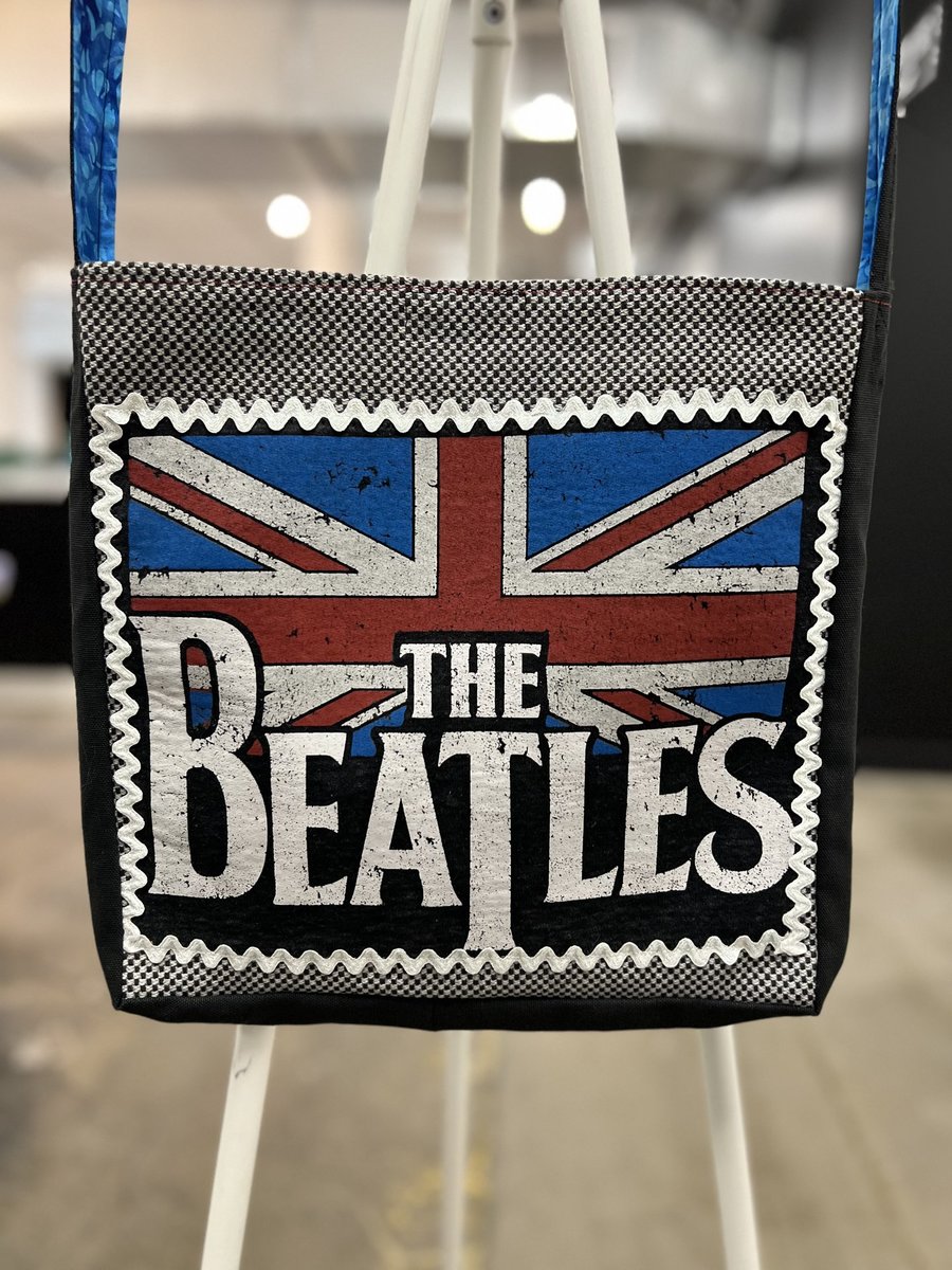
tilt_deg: -8.6
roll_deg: -2.2
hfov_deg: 53.1
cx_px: 476
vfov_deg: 67.3
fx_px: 953
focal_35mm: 26
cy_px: 635
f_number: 1.5
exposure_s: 1/60
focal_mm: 5.7
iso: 320
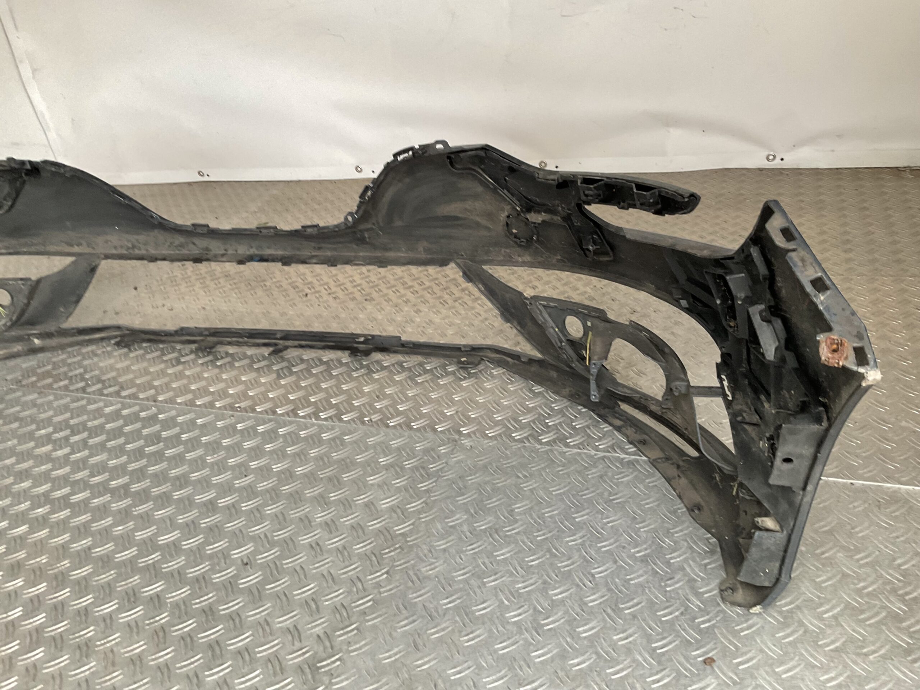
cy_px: 345
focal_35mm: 29
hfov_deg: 61.7
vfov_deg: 48.2
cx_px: 460
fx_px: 771
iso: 64
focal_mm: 3
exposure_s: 1/50
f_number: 1.8
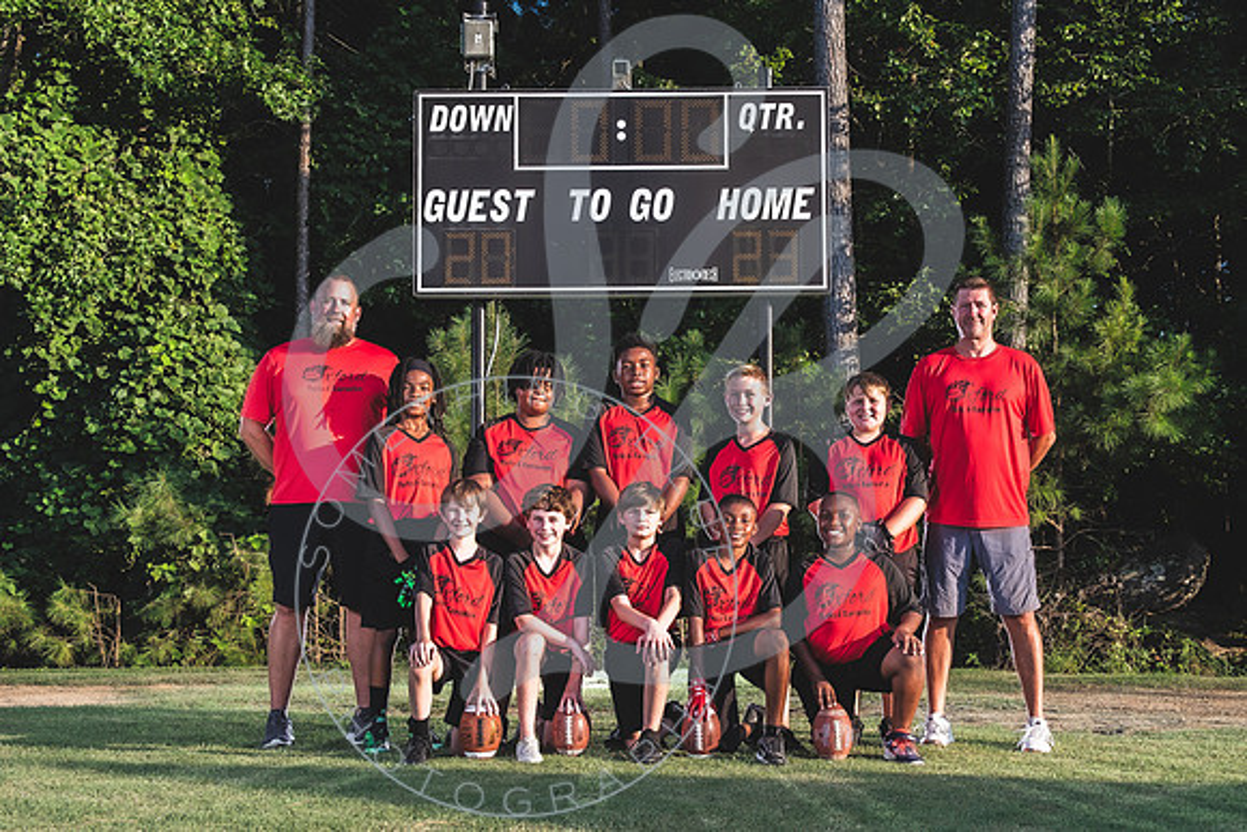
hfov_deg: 39.8
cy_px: 426
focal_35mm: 50
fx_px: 1722
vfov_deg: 27.2
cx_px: 658
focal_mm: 36
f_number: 8
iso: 100
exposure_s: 1/200
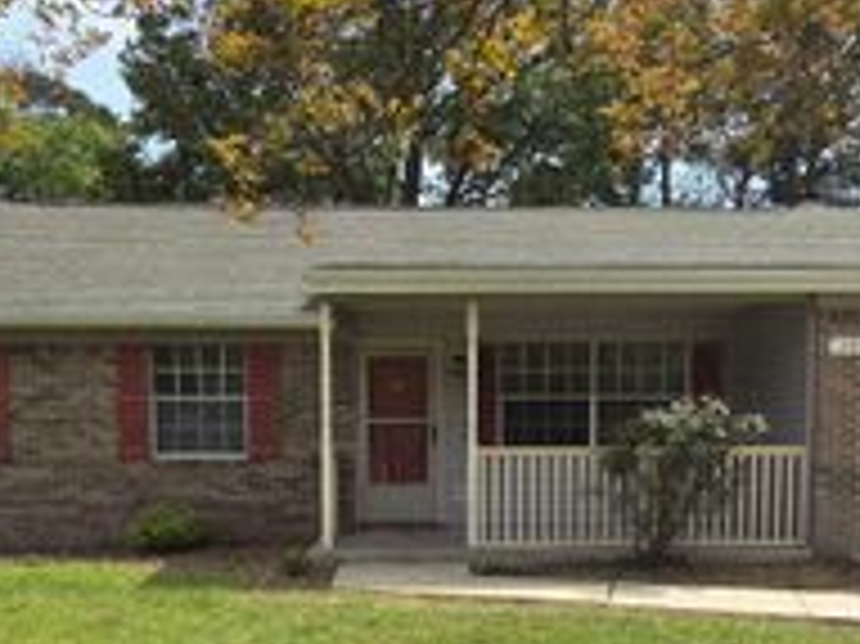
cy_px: 516
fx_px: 844
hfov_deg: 54.0
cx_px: 419
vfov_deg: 40.1
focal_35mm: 34
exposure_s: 1/1864
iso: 40
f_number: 1.9
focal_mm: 2.2
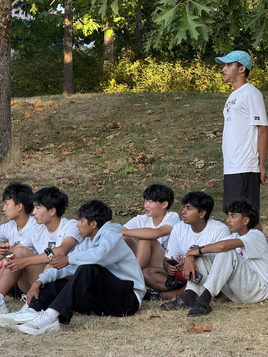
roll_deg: -0.6
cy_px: 188
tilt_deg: +3.4
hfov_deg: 11.2
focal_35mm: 132
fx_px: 1363
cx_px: 125
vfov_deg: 14.9
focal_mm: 15.66
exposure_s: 1/104
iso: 50
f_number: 2.8
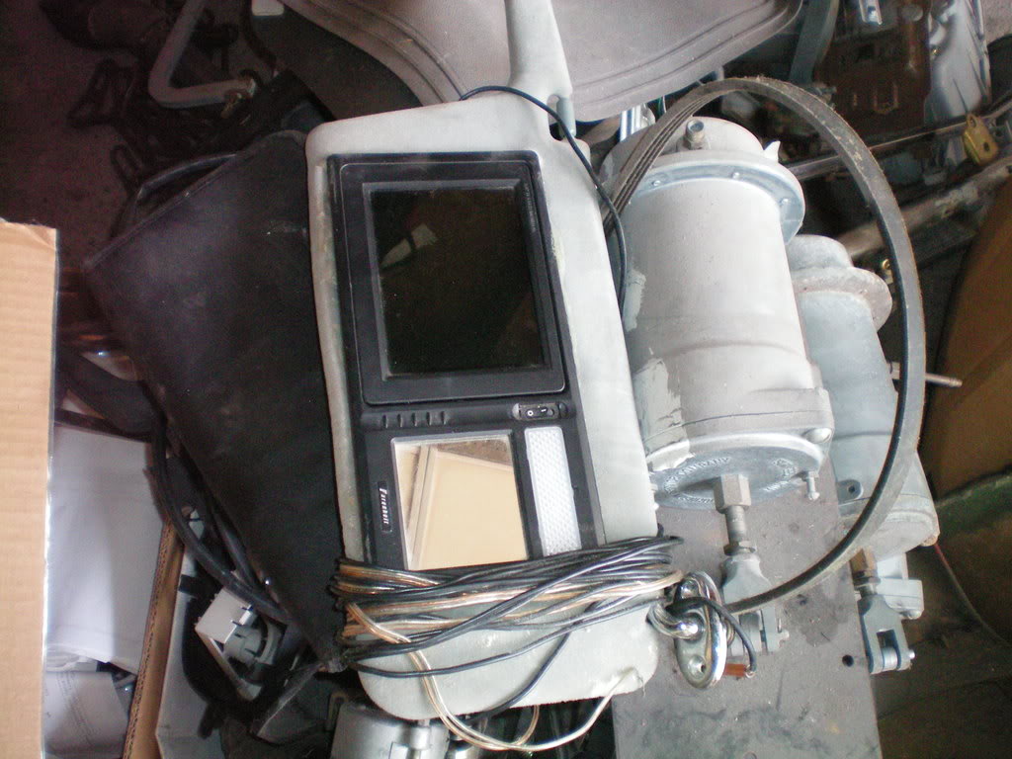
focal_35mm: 38
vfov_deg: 37.7
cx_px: 506
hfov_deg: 49.0
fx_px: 1111
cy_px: 380
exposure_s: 1/60
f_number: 3.1
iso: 320
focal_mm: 6.3
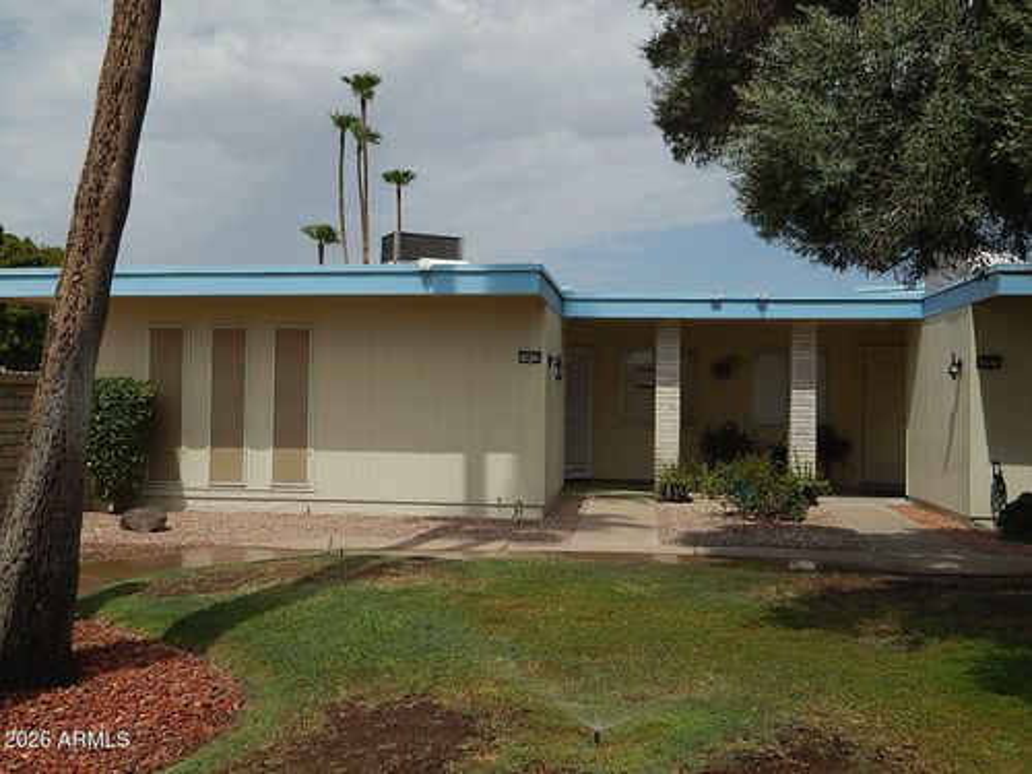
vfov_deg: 40.7
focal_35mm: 35
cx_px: 516
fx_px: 1043
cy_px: 387
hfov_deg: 52.6
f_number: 6.7
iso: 125
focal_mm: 6.1
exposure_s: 1/1000
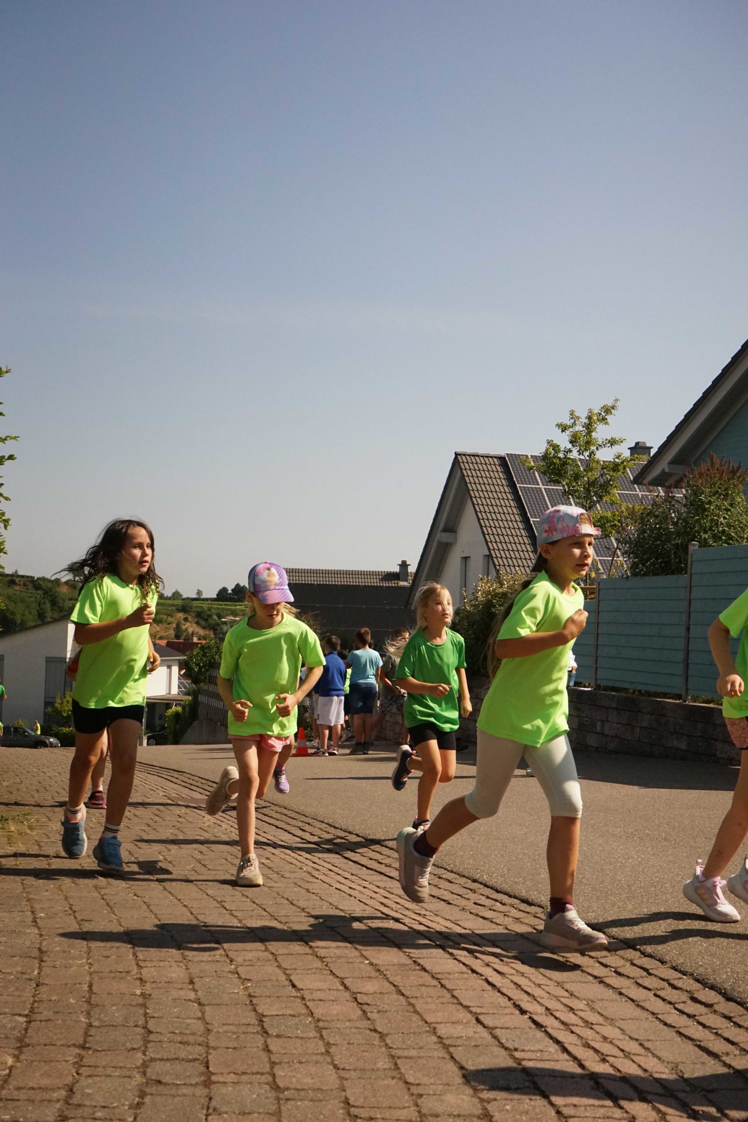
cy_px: 561
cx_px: 374
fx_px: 1340
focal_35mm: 43
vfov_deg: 45.4
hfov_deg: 31.2
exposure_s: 1/4000
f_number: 11
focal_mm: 43
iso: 2500
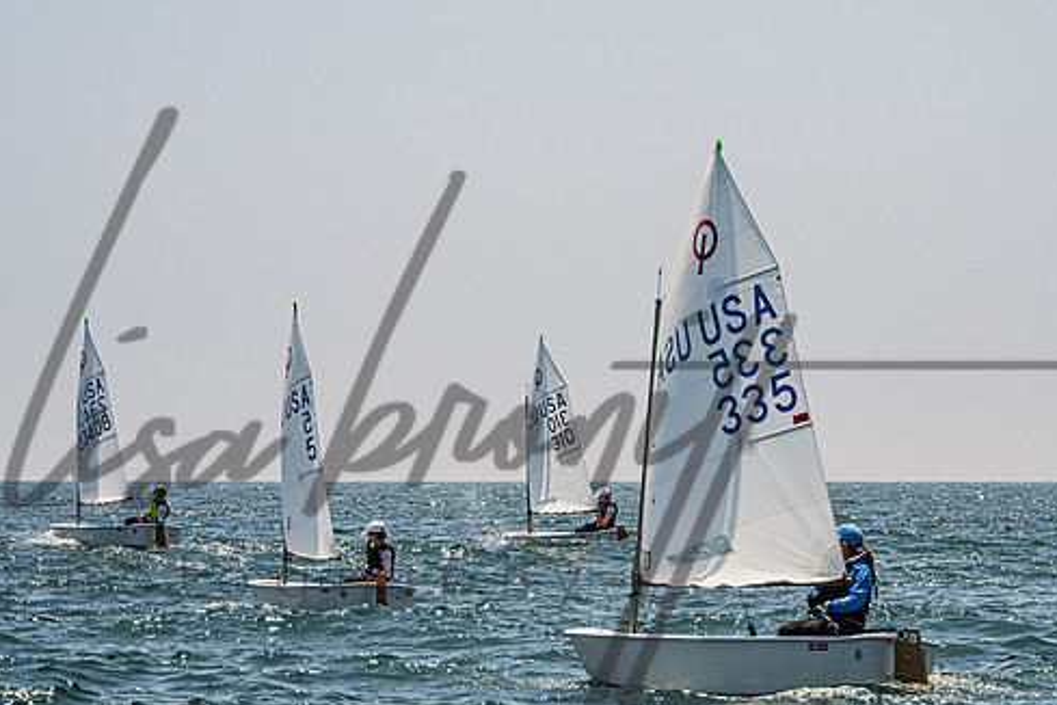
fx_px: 5020
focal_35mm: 171
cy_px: 374
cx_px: 692
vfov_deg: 8.0
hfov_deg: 12.0
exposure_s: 1/1600
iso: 250
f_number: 6.3
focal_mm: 105
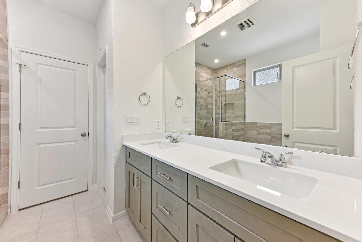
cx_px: 181
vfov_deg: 81.2
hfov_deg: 104.2
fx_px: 141
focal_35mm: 14
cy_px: 121
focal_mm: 14
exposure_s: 1/50
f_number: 8
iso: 400
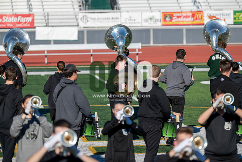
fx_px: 1345
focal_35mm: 200
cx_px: 121
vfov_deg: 6.9
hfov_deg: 10.3
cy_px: 81
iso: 160
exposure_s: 1/2000
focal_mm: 200
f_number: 4
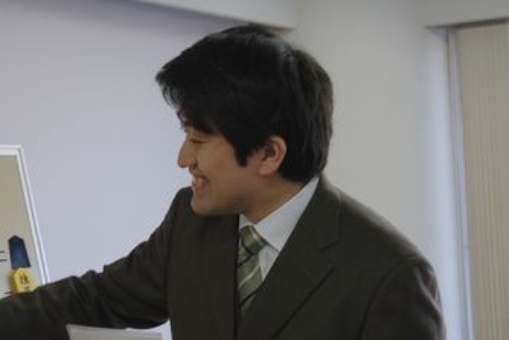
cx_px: 198
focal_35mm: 93
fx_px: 1315
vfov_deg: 14.7
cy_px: 178
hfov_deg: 21.9
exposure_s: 1/50
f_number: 4.5
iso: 200
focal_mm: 46
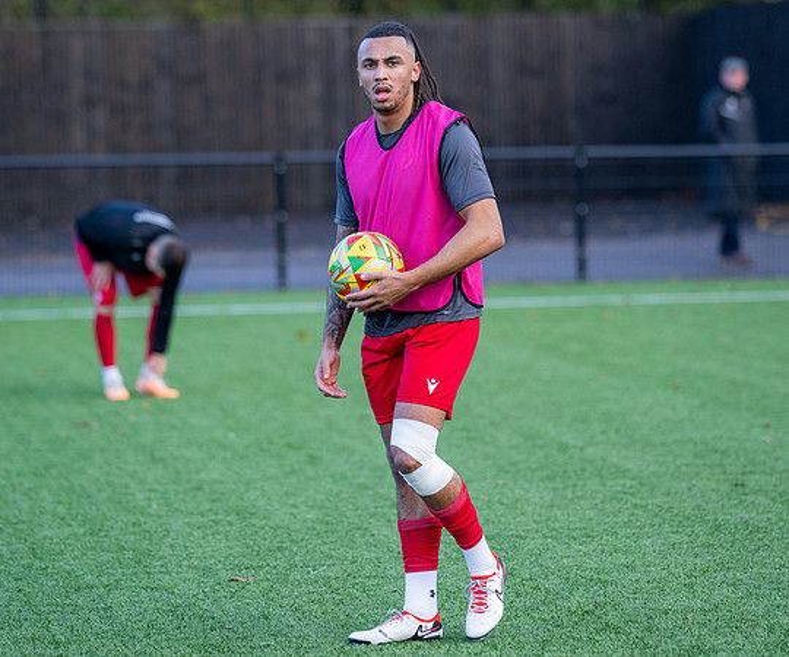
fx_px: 4145
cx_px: 441
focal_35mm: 175
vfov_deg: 9.1
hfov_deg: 10.9
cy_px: 311
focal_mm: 135
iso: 1000
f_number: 2.2
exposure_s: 1/2000
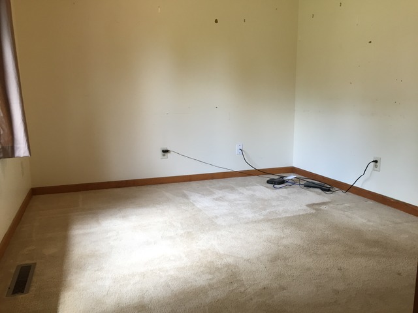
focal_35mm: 29
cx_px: 209
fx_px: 350
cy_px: 156
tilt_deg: -9.2
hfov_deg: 61.7
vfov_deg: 48.2
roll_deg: -0.3
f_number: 2.2
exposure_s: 1/30
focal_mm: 4.15
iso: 64
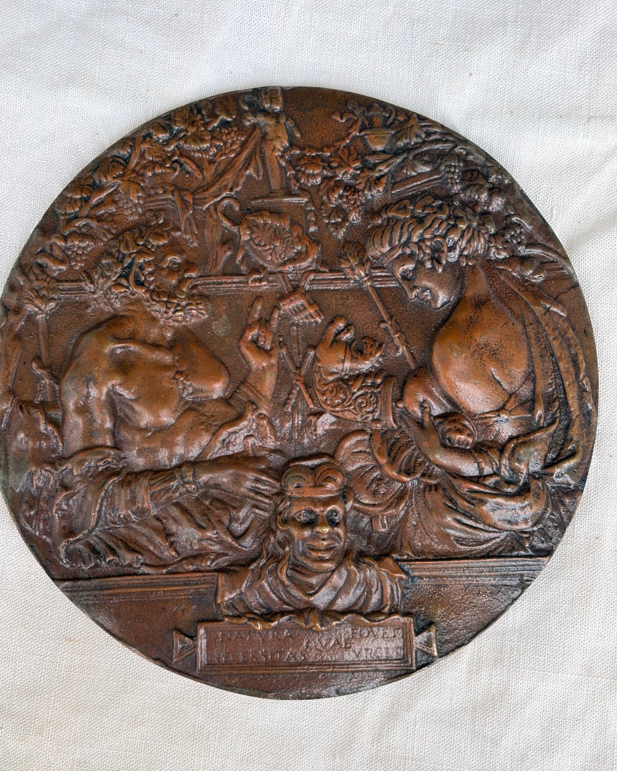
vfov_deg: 34.1
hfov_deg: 27.6
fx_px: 1255
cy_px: 384
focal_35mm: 55
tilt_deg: -81.6
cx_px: 306
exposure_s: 1/138
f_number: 1.6
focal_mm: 5.96
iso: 32
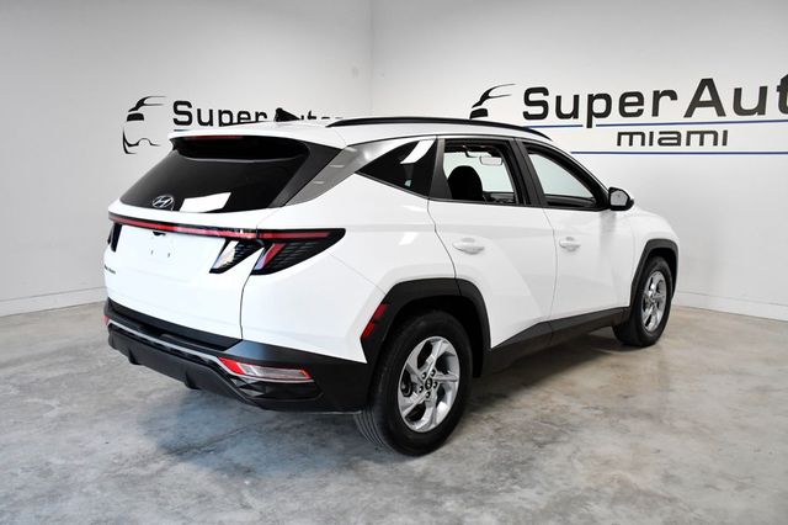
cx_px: 394
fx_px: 722
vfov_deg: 39.9
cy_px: 262
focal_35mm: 33
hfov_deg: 57.2
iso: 2500
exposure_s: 1/1250
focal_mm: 22
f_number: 4.5
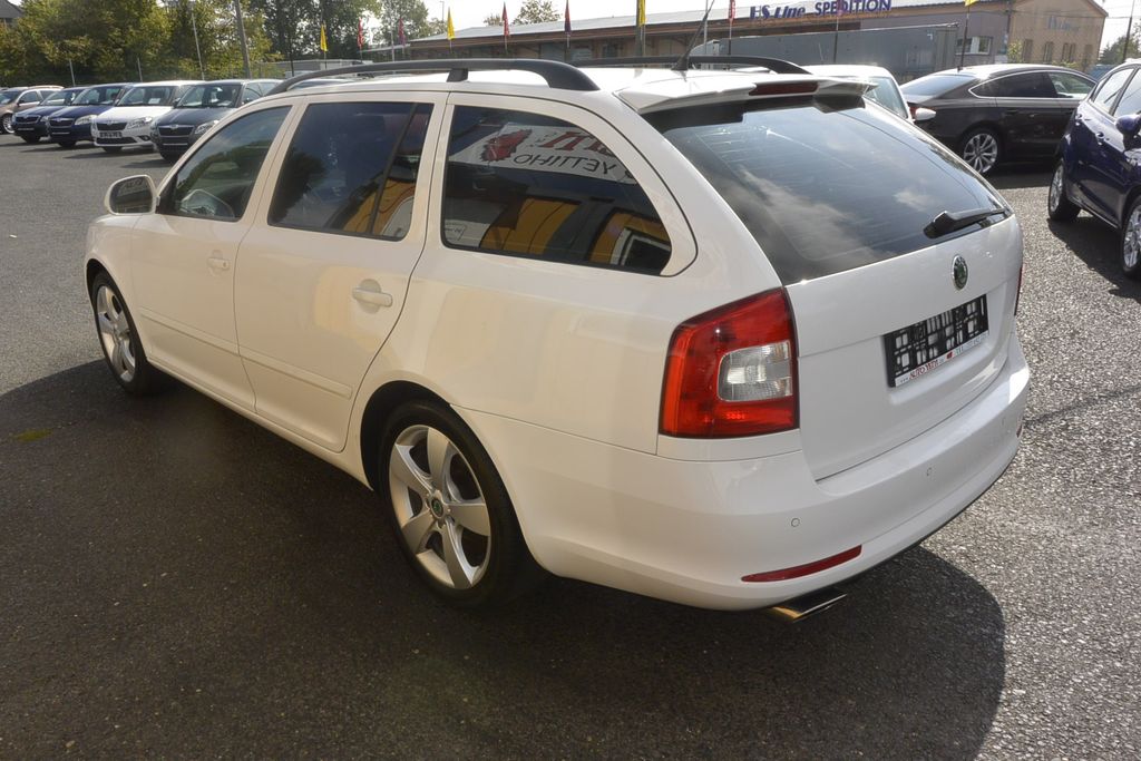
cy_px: 380
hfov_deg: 67.4
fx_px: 856
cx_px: 570
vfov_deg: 47.9
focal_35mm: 27
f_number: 11
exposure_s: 1/250
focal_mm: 10
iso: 160
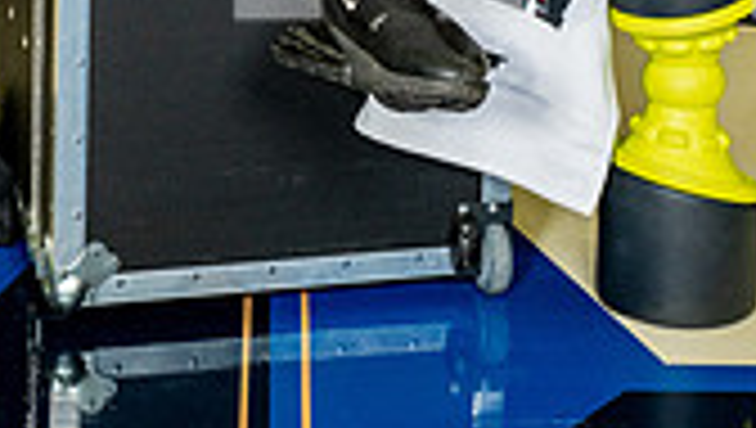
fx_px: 2810
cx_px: 396
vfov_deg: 8.3
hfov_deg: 15.3
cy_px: -433
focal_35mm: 140
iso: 800
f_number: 7.1
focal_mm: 50
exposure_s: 1/200
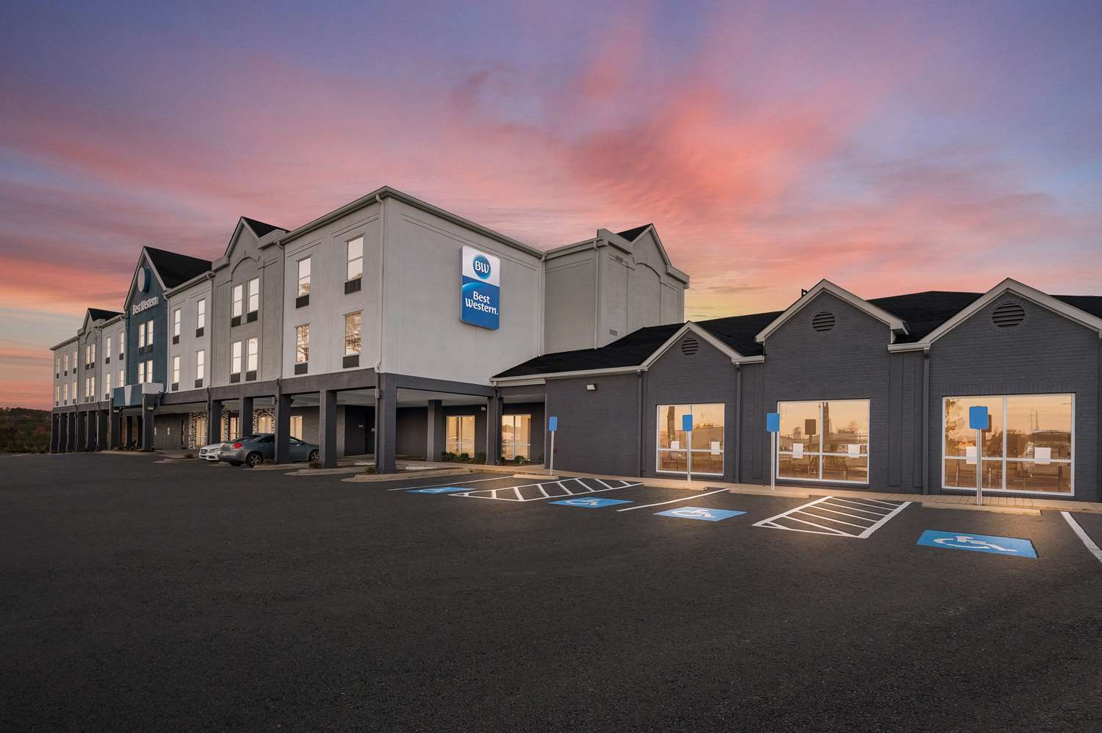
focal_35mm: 16
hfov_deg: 98.6
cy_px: 366
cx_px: 551
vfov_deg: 75.4
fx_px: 474
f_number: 8
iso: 320
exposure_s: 1/15
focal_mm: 15.5
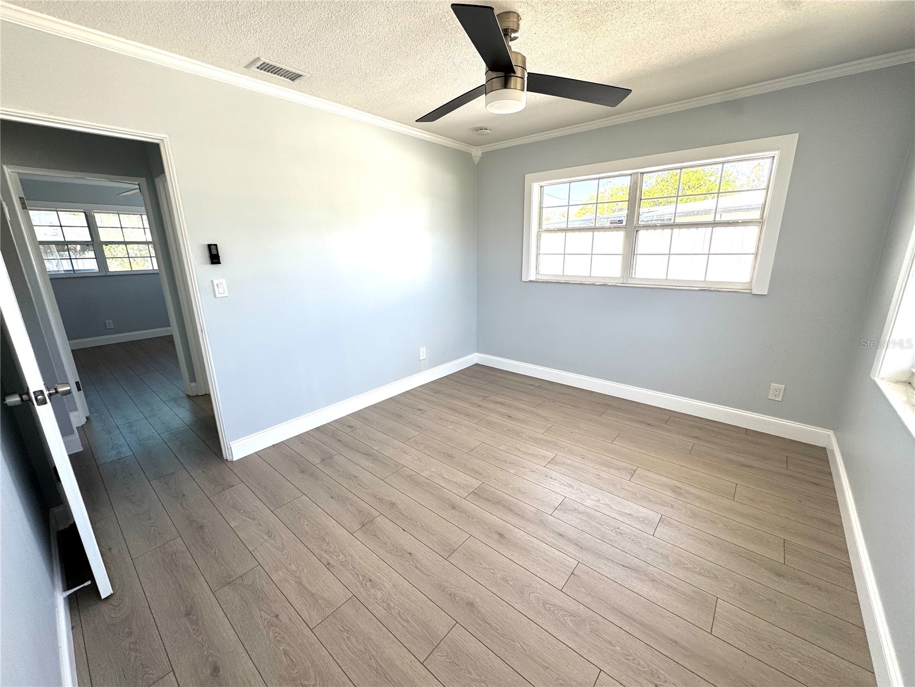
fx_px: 370
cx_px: 458
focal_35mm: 14
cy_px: 344
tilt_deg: -14.8
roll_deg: +1.6
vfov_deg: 85.7
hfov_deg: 102.1
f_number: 2.2
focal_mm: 2.22
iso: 40
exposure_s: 1/113
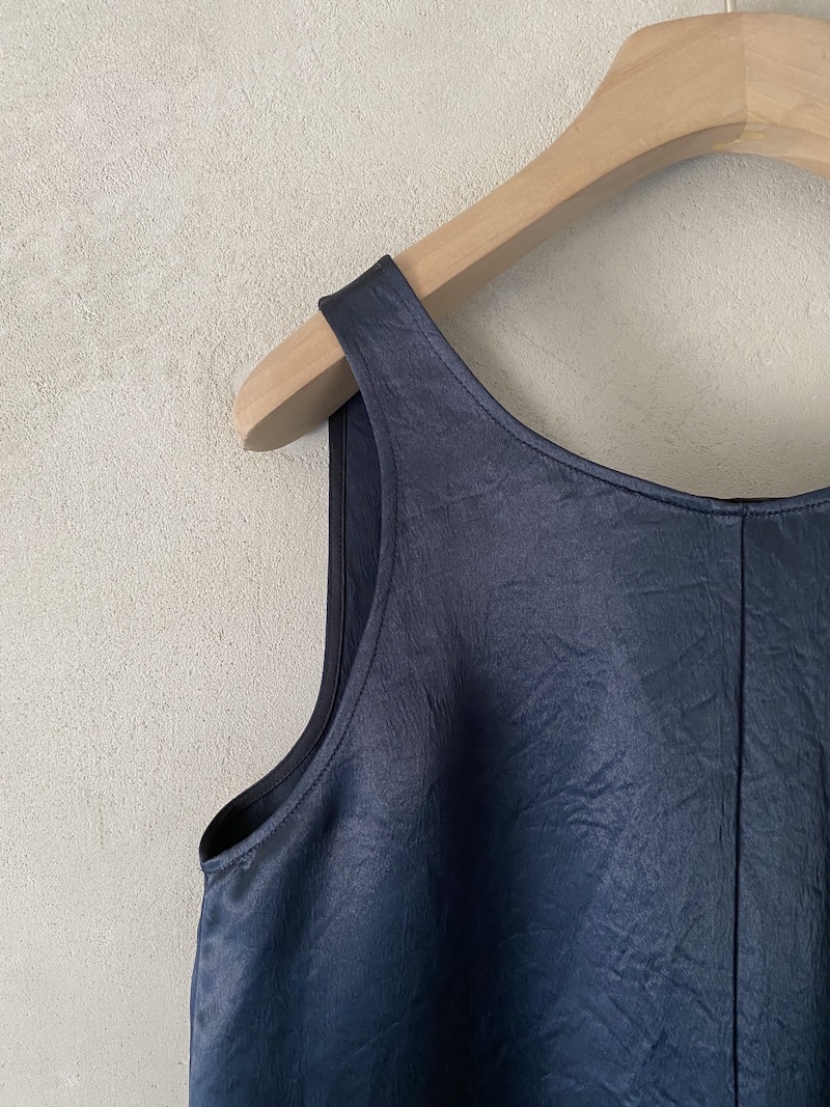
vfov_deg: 67.3
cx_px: 415
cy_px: 554
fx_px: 831
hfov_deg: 53.1
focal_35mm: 26
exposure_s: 1/65
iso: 125
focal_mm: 4.25
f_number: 1.8
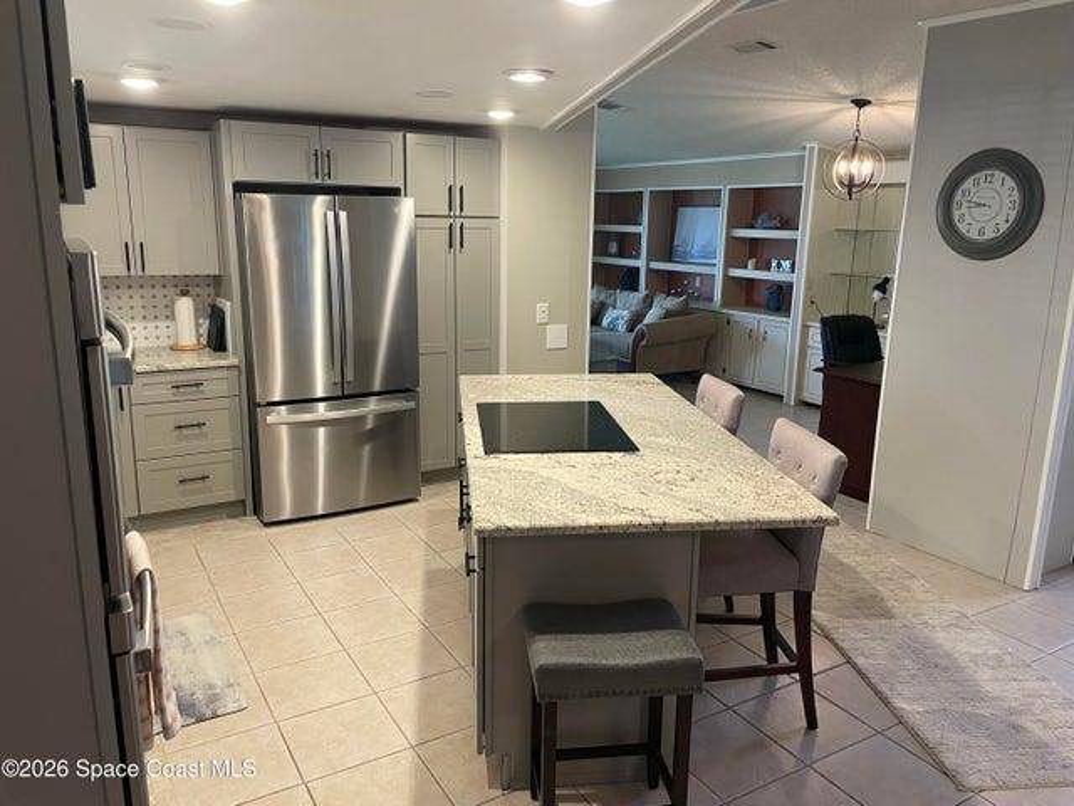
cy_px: 403
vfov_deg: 53.1
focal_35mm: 26
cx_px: 537
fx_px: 807
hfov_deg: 67.3
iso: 125
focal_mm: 4.2
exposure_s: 1/60
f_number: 1.6
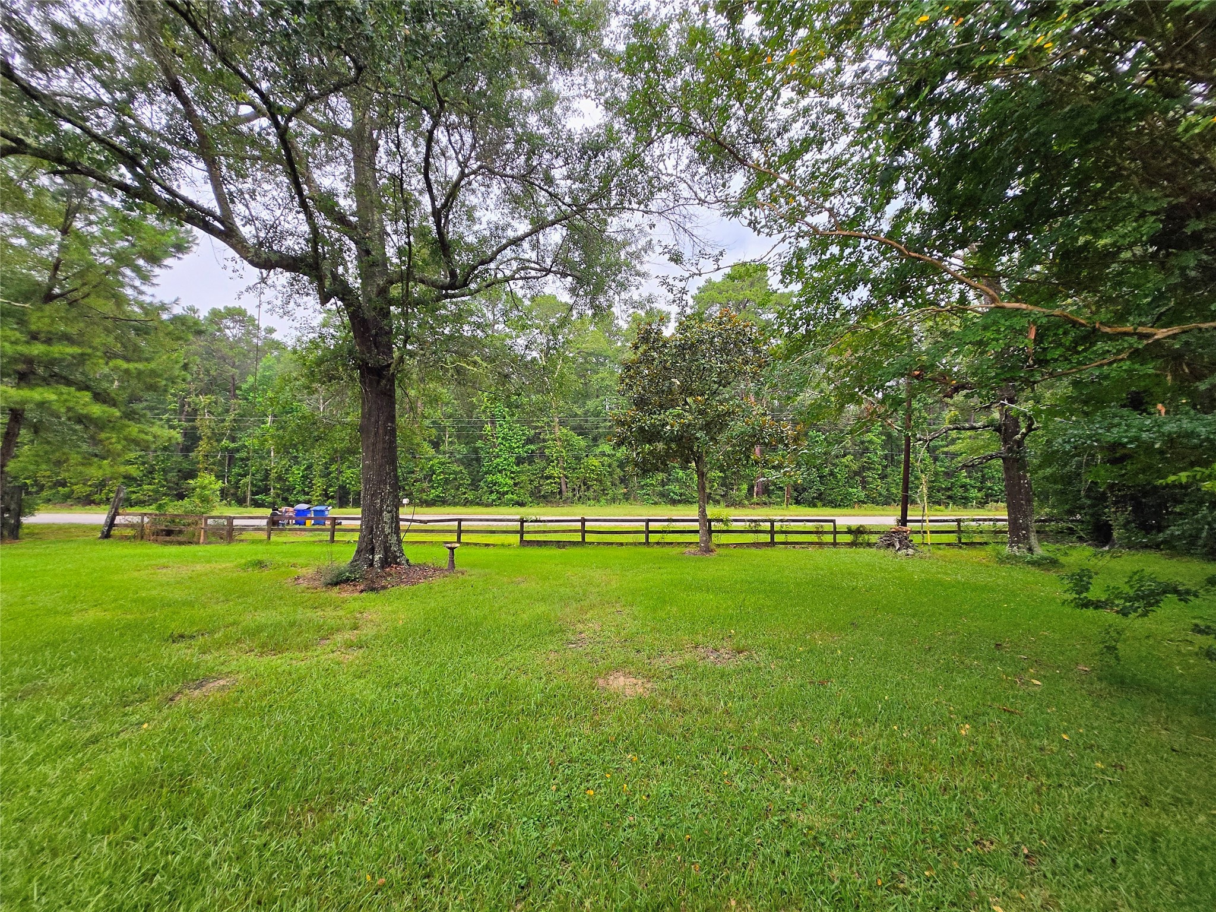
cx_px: 608
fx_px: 457
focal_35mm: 13
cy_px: 456
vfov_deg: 89.9
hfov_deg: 106.2
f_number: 2.2
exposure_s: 1/60
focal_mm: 1.7
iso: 100
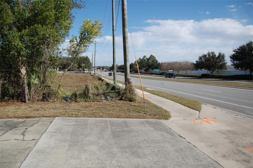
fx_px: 189
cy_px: 84
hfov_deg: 67.5
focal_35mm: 27
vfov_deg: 47.7
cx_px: 126
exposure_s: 1/2500
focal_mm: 18
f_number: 3.5
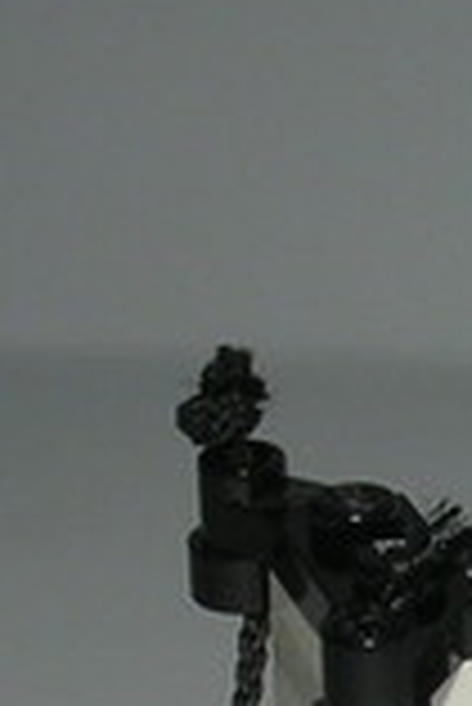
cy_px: 695
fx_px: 5847
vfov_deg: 6.9
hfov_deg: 4.5
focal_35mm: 298
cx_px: 1011
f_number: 5.6
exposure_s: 1/17.2
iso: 50
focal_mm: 8.4
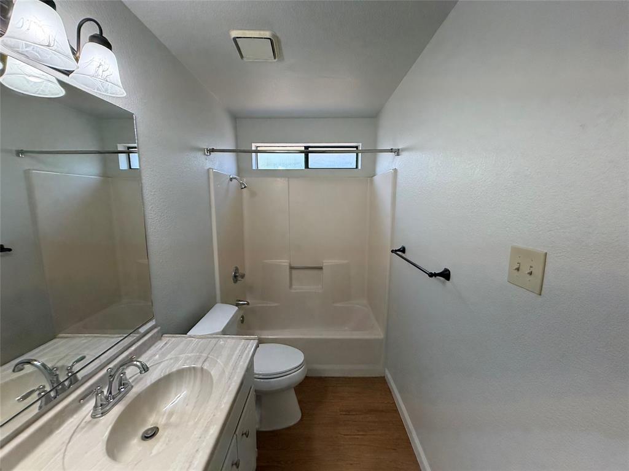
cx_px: 314
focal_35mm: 14
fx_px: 254
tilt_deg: -9.5
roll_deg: -0.2
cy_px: 236
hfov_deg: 102.1
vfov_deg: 85.7
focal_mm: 2.22
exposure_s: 1/120
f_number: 2.2
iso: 200
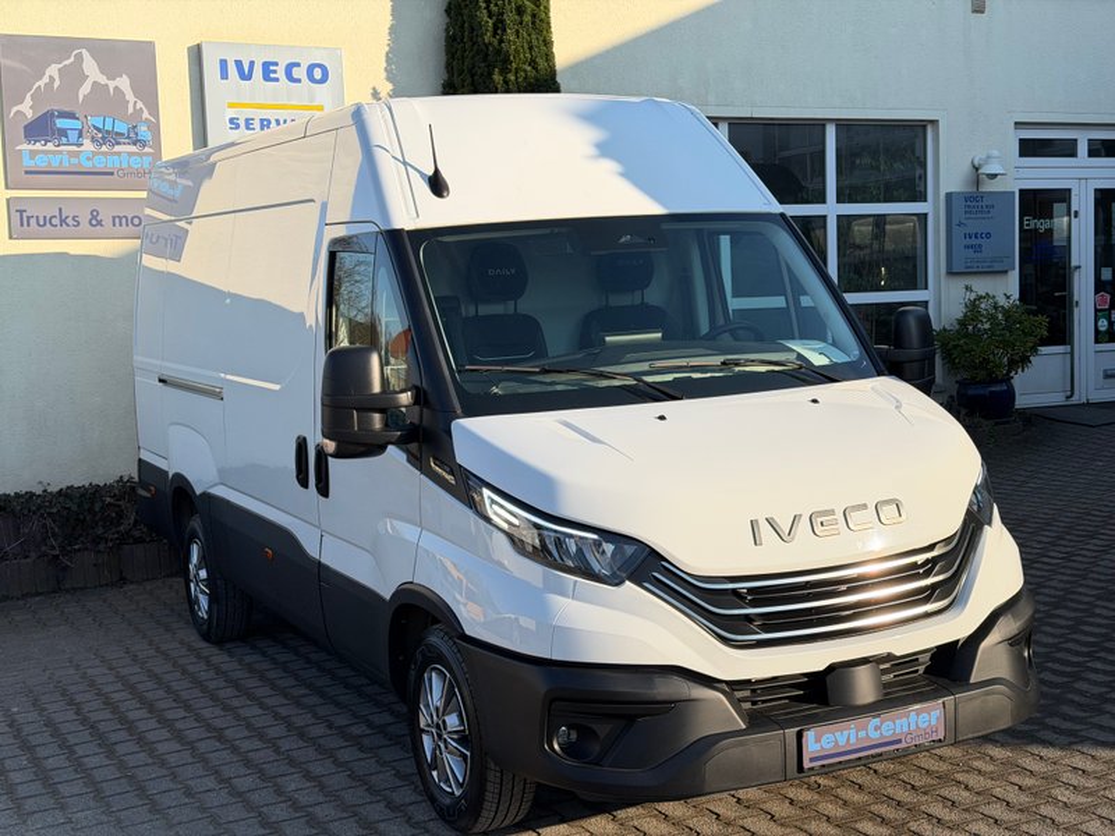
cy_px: 418
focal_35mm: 48
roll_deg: +2.3
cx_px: 558
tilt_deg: -4.3
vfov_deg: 30.3
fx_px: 1546
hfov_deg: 39.7
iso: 64
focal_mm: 6.76
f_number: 1.78
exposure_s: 1/3891
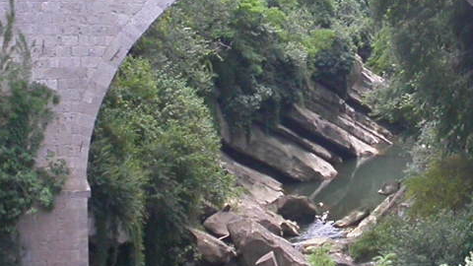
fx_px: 2458
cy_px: 65
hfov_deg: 11.0
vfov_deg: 6.2
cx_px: 363
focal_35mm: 196
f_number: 3.8
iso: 100
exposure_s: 1/131
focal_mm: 11.3
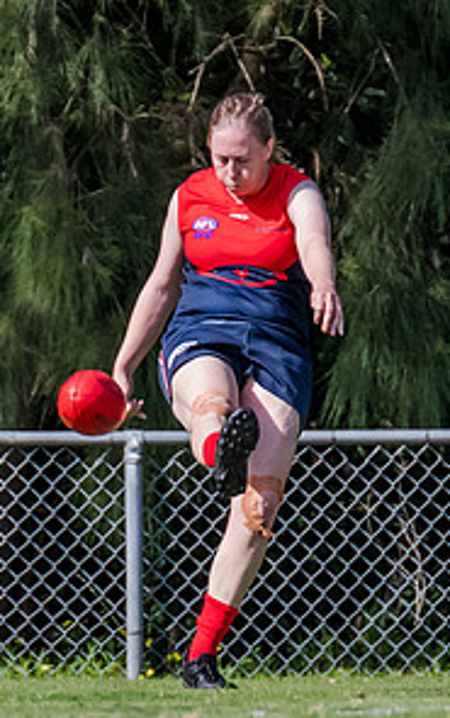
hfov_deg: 0.7
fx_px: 35039
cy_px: 372
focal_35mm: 1790
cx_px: 302
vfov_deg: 1.2
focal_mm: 420
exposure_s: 1/1600
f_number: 6.3
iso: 800
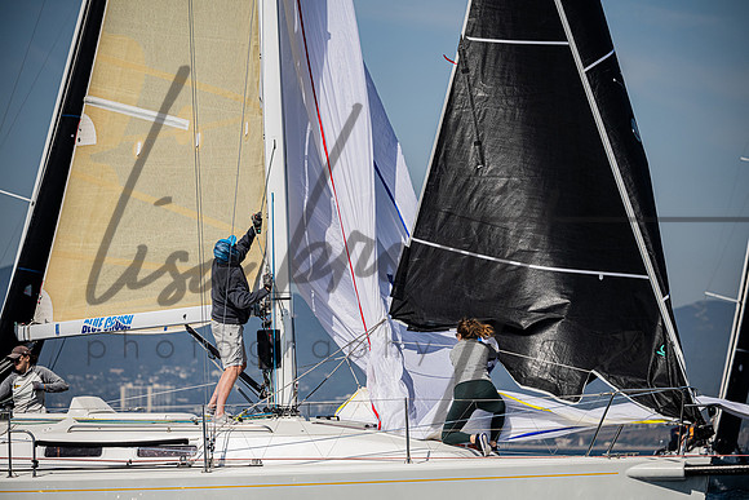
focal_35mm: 204
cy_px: 250
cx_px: 379
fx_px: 4250
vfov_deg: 6.7
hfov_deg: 10.1
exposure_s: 1/6400
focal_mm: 200
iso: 400
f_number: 5
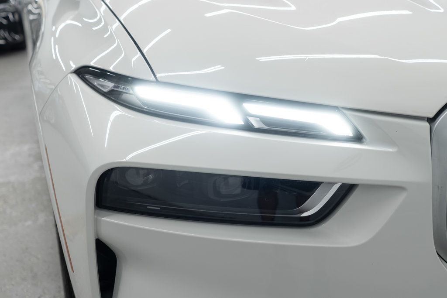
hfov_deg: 46.4
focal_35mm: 42
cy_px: 149
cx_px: 224
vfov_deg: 31.9
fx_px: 522
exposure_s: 1/50
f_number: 3.2
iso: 160
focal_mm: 28
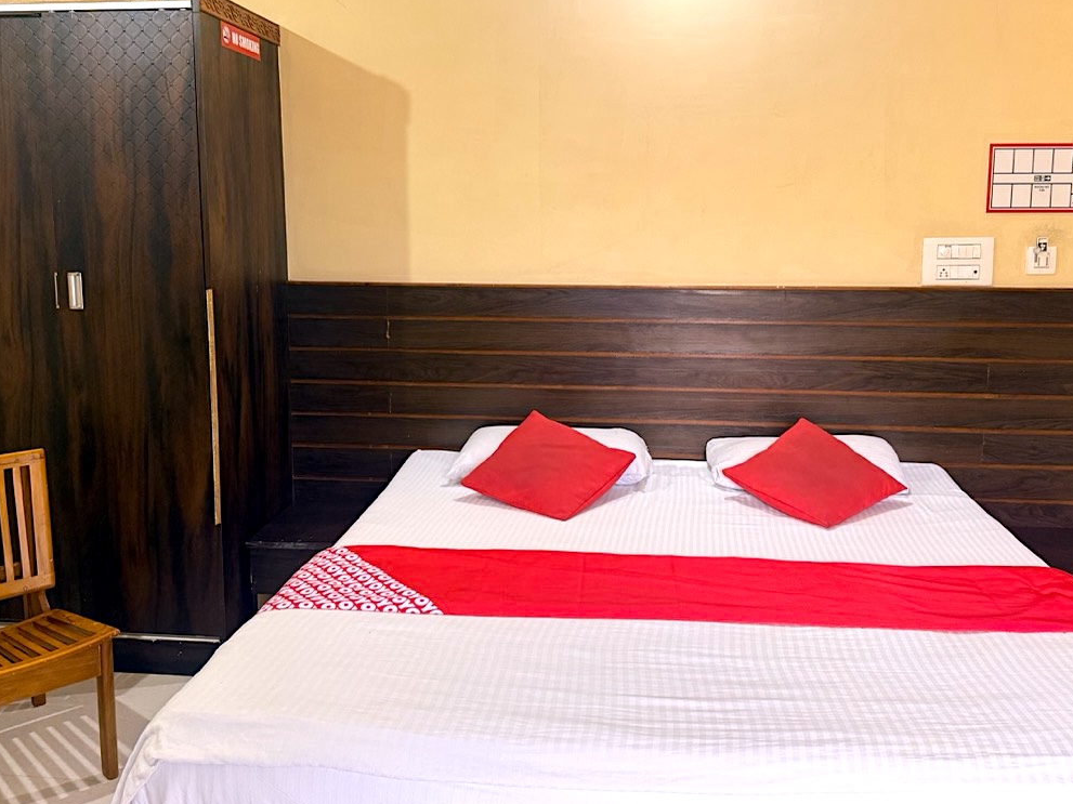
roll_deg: -0.2
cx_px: 551
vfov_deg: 45.3
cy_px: 351
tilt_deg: -8.1
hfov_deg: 58.3
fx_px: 961
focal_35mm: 31
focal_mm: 6.76
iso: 160
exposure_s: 1/100
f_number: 1.78
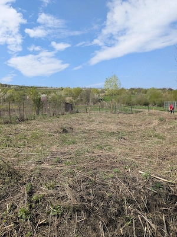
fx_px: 184
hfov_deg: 51.4
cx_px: 88
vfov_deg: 65.3
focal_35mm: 27
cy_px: 118
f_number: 1.73
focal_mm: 4.38
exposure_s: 1/3344
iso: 63
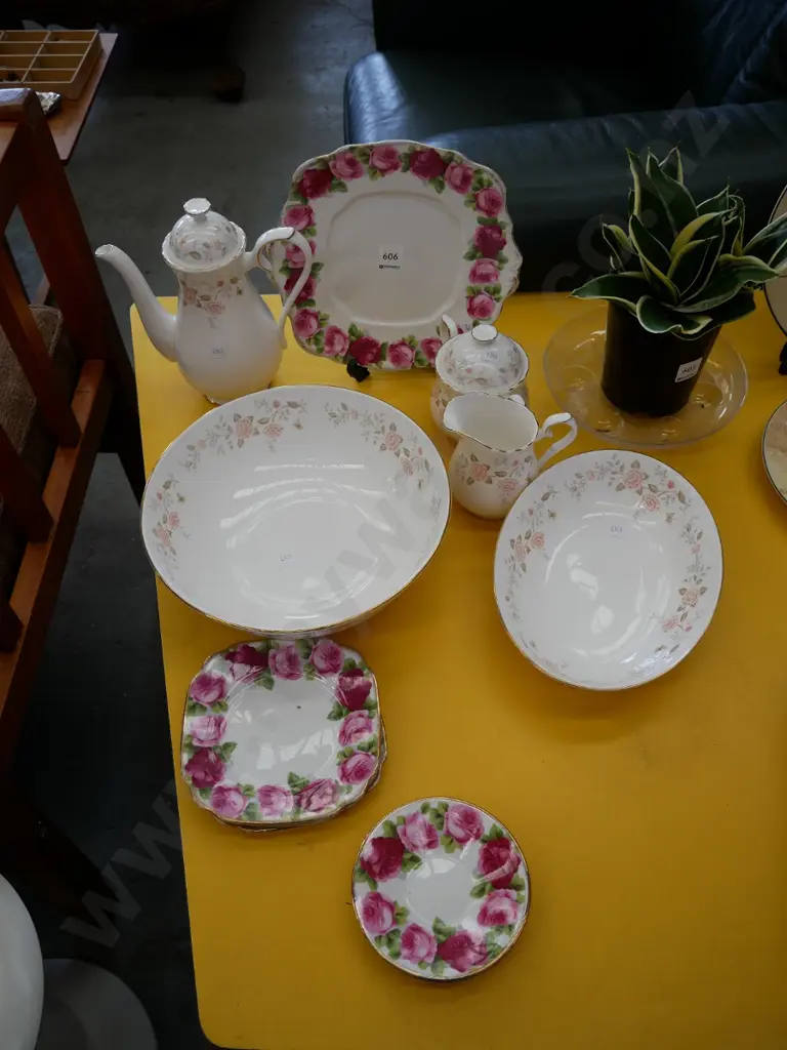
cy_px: 525
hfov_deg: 46.8
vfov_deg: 60.0
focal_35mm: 30
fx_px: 909
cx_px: 394
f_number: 4
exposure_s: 1/60
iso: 200
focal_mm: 15
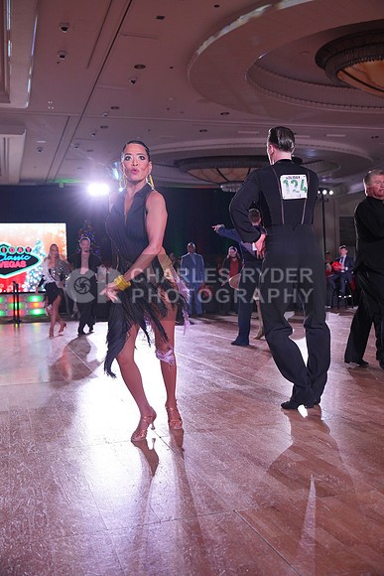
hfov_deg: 36.0
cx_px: 192
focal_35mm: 37
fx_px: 592
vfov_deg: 51.9
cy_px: 288
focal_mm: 37
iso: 1600
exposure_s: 1/500
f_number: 4
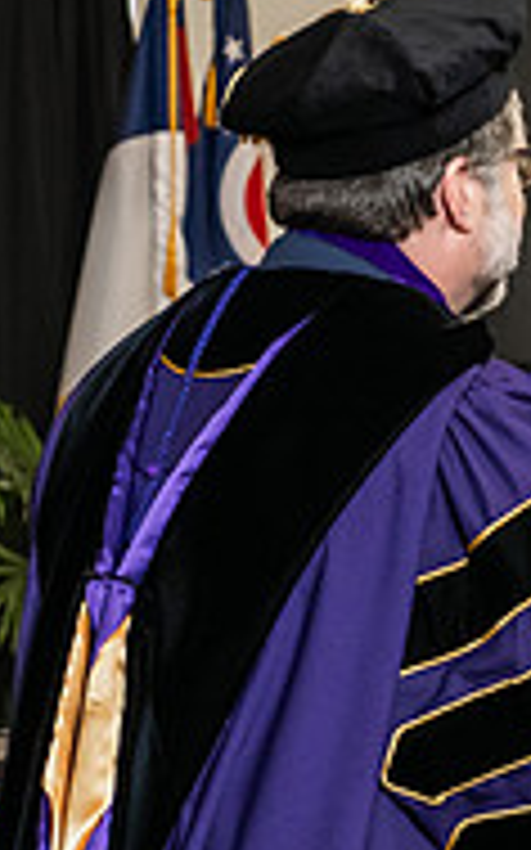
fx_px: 4495
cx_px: 590
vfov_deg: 10.8
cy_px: 367
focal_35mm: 194
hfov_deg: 6.7
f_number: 5
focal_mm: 62
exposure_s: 1/200
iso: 2500
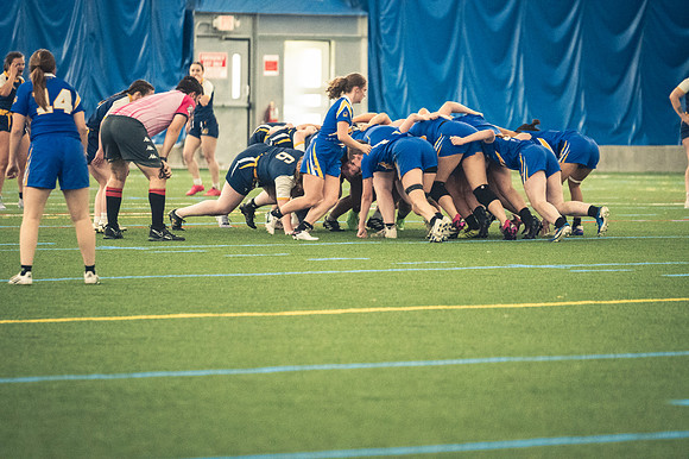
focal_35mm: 300
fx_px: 5738
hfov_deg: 6.9
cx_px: 344
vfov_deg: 4.6
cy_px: 230
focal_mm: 200
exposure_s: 1/500
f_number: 2.8
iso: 12800
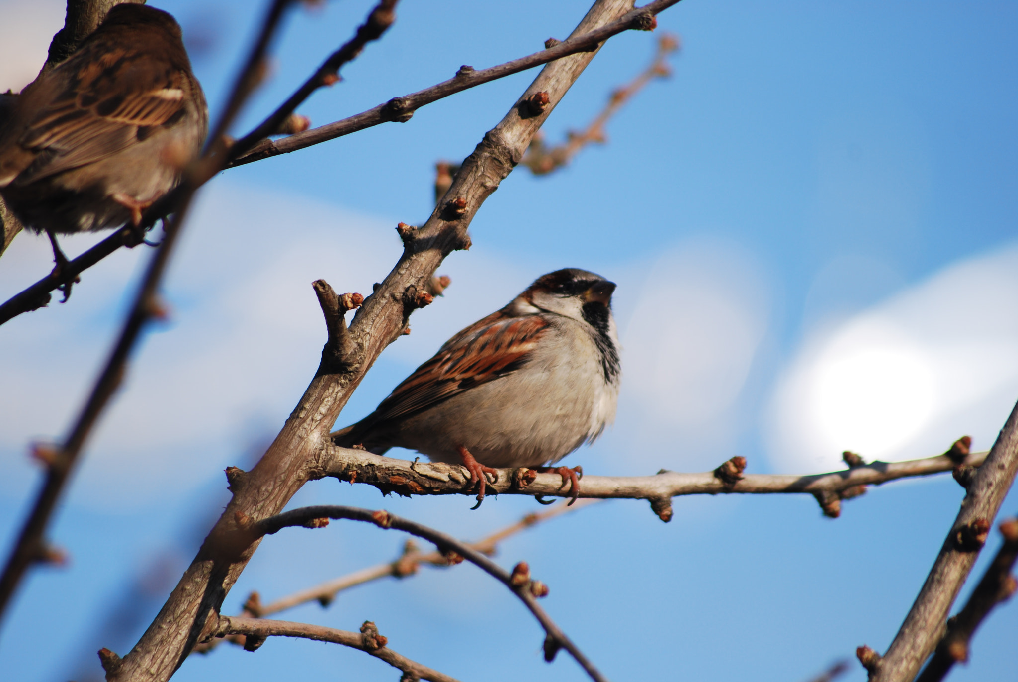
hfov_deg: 4.6
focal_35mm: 450
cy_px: 341
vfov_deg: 3.1
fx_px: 12740
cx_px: 509
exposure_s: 1/320
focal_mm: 300
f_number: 5.6
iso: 100
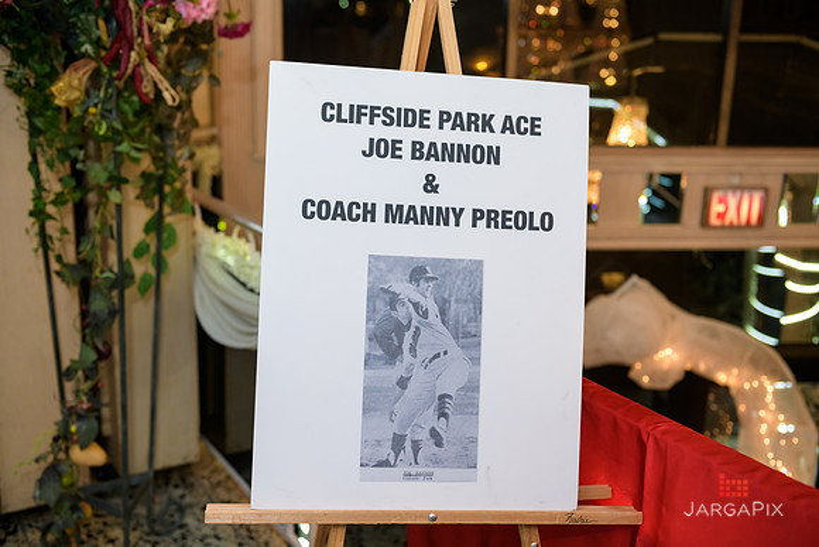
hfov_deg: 48.4
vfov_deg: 33.4
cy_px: 274
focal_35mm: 40
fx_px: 910
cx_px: 410
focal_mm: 40
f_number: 3.2
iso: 1000
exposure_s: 1/125
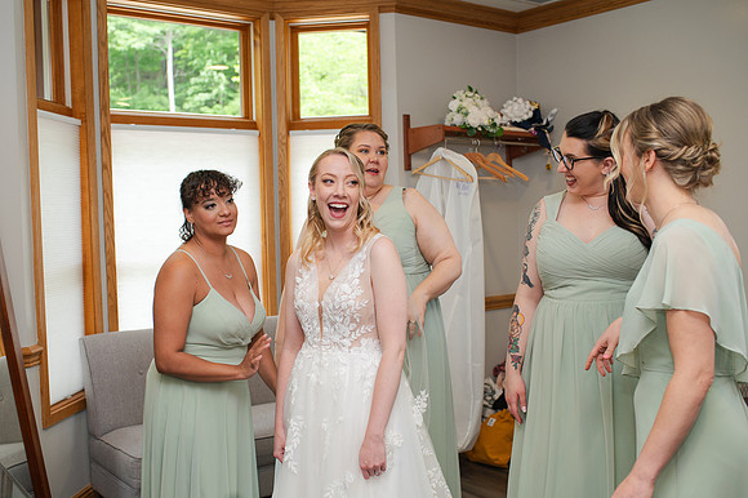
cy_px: 270
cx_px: 342
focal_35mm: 38
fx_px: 788
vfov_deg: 35.0
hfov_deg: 50.7
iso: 800
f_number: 3.5
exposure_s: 1/200
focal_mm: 35
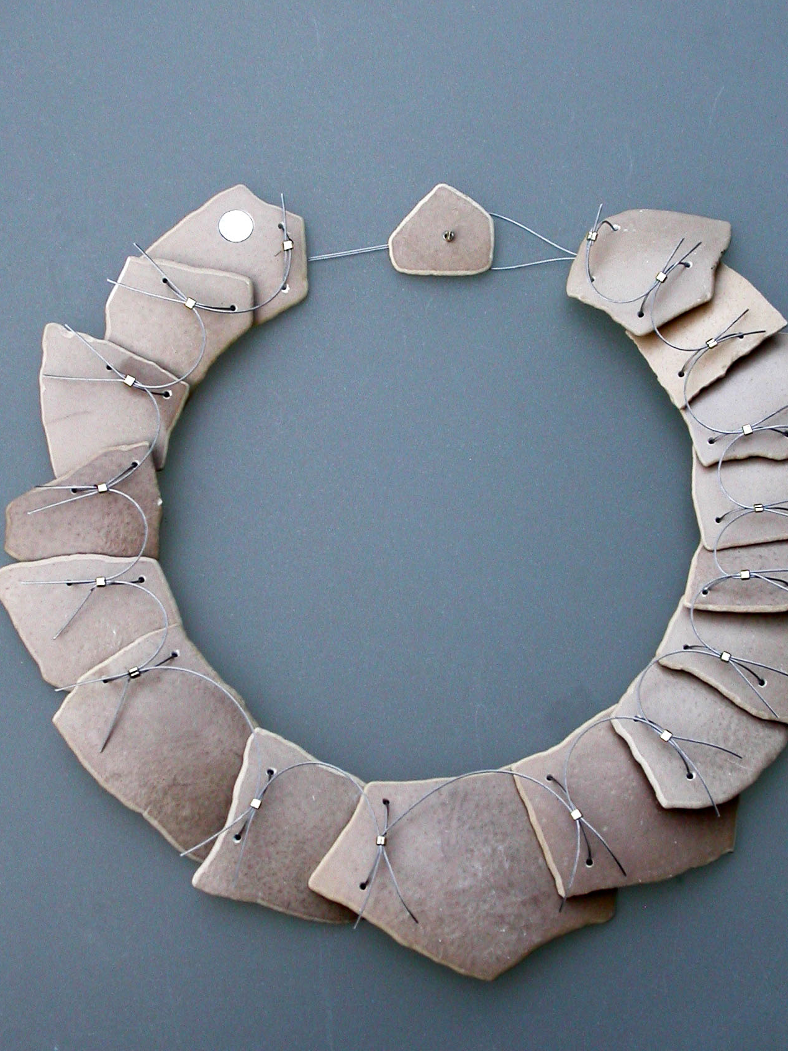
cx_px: 426
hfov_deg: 15.1
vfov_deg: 20.0
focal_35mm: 98
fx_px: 2975
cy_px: 544
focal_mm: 15.1
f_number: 3.8
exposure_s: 1/83
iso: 100
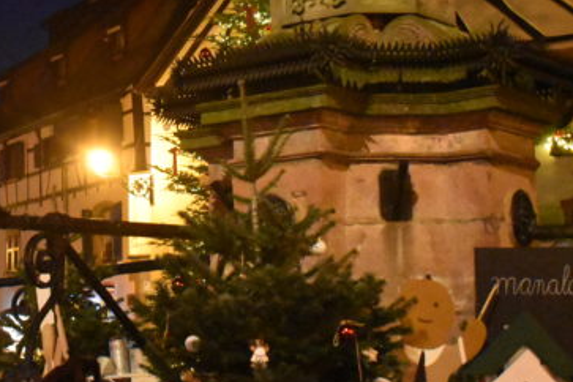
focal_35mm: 97
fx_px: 1550
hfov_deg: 20.6
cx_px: 69
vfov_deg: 13.9
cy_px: 32
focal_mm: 23
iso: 9000
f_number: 4
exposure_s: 1/40
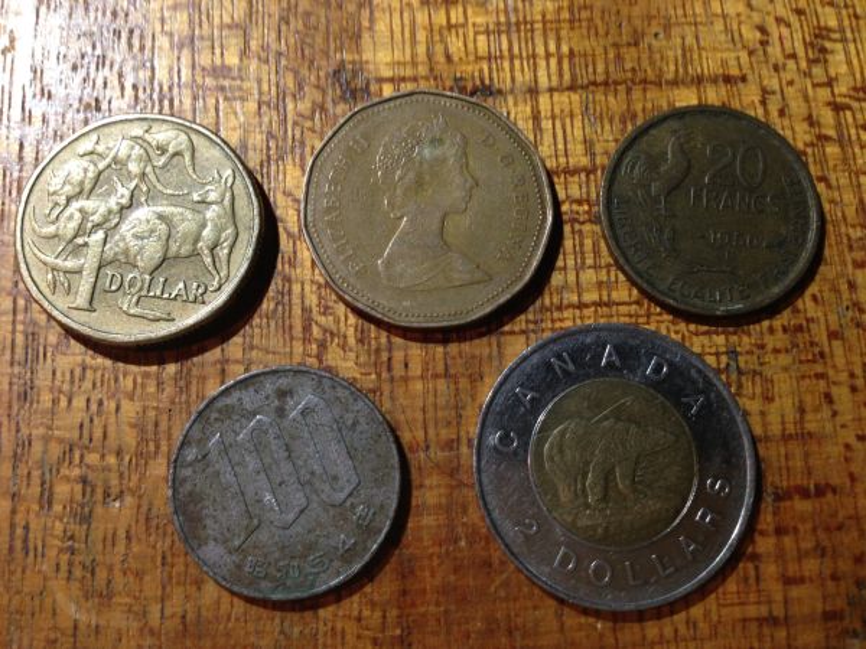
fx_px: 826
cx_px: 433
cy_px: 324
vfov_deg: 42.9
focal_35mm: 33
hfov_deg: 55.4
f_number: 2.4
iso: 64
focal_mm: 4.12
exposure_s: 1/20
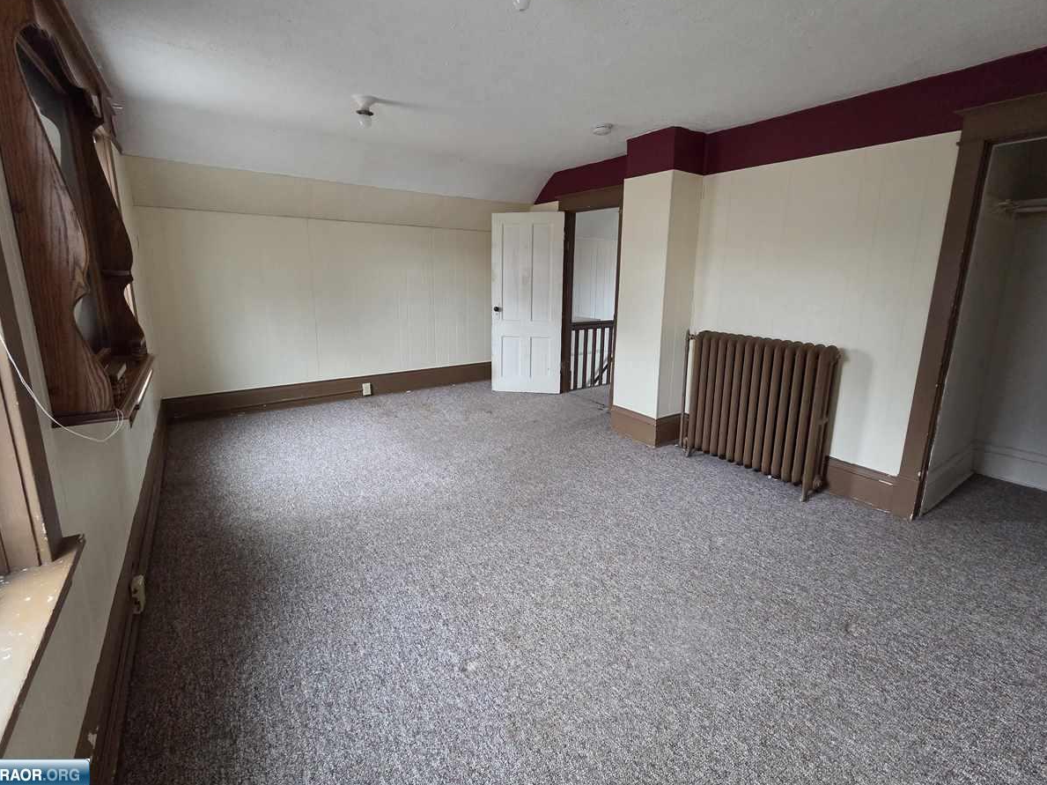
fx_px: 423
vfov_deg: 85.5
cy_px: 368
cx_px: 534
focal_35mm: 14
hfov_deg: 102.1
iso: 800
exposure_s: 1/60
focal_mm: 2.2
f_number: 2.2
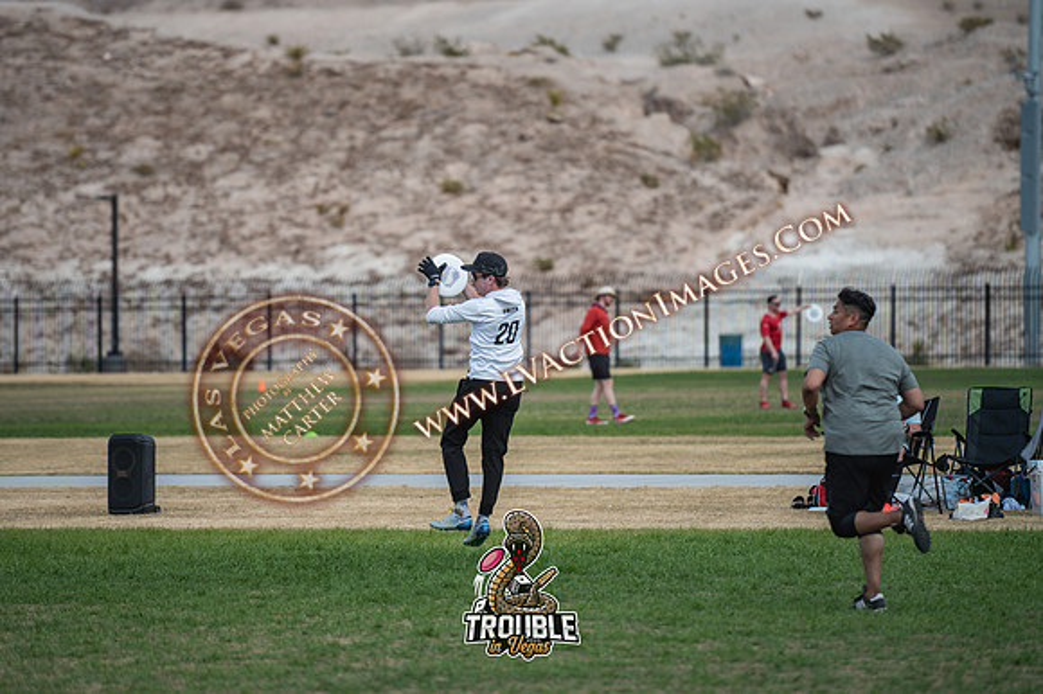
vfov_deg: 6.1
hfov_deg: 9.2
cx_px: 508
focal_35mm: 225
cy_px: 327
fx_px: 6504
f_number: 3.2
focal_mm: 200
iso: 160
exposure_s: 1/3200
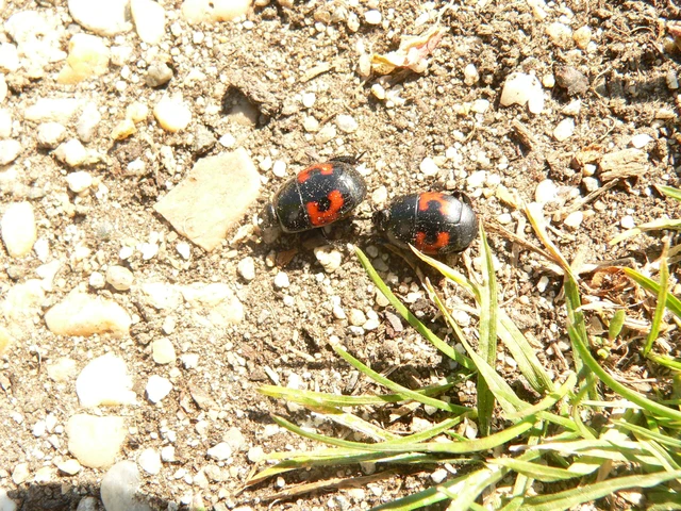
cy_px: 256
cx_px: 340
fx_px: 708
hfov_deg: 51.4
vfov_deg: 39.7
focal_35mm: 36
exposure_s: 1/200
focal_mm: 6
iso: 100
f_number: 4
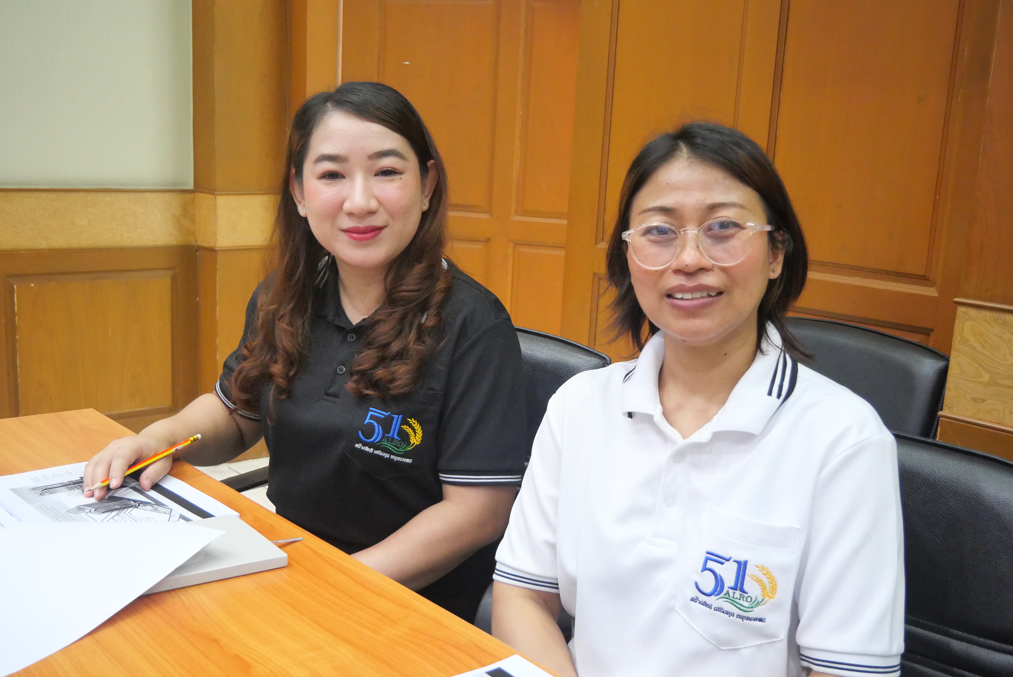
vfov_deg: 36.0
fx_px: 1042
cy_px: 338
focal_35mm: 37
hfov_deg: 51.9
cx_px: 506
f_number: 3.9
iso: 3200
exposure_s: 1/80
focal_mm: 18
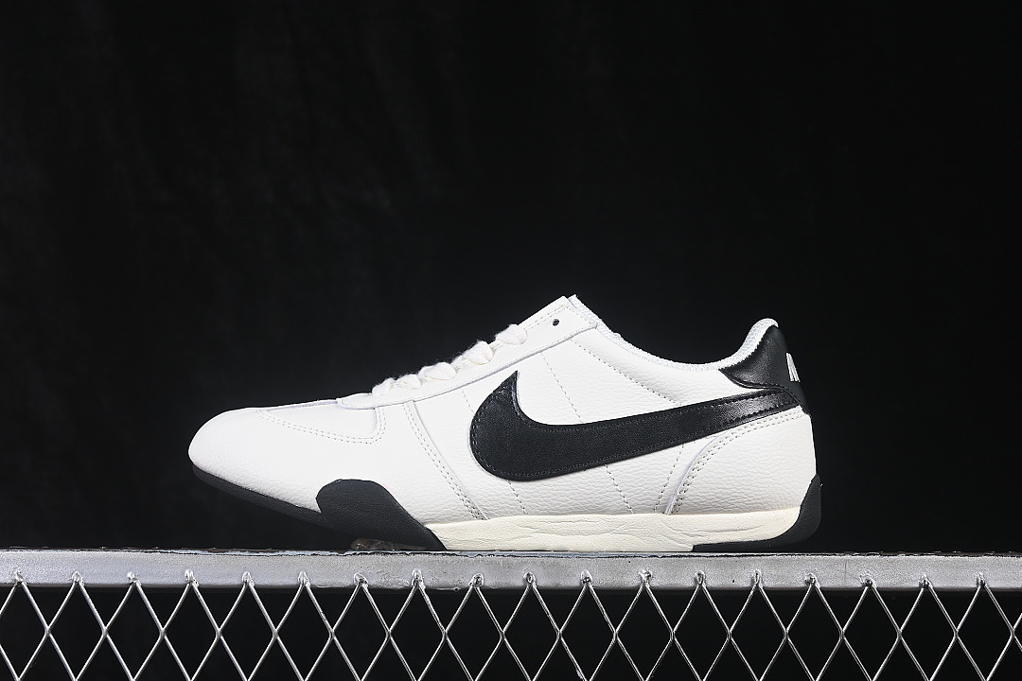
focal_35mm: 75
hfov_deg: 27.0
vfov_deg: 18.2
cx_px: 511
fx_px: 2129
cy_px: 340
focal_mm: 50
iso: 160
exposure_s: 1/80
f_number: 8
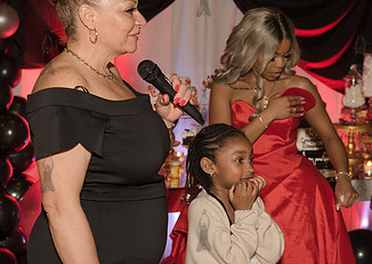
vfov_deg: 21.1
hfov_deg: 29.5
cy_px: 98
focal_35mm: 67
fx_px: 706
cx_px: 160
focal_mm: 34
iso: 2000
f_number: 3.5
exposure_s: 1/250
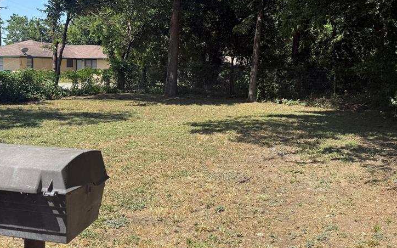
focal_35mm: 36
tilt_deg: -1.8
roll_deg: -0.5
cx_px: 203
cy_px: 80
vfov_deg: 34.9
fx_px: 389
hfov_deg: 54.0
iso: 80
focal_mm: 6.76
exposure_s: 1/2110
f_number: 1.78
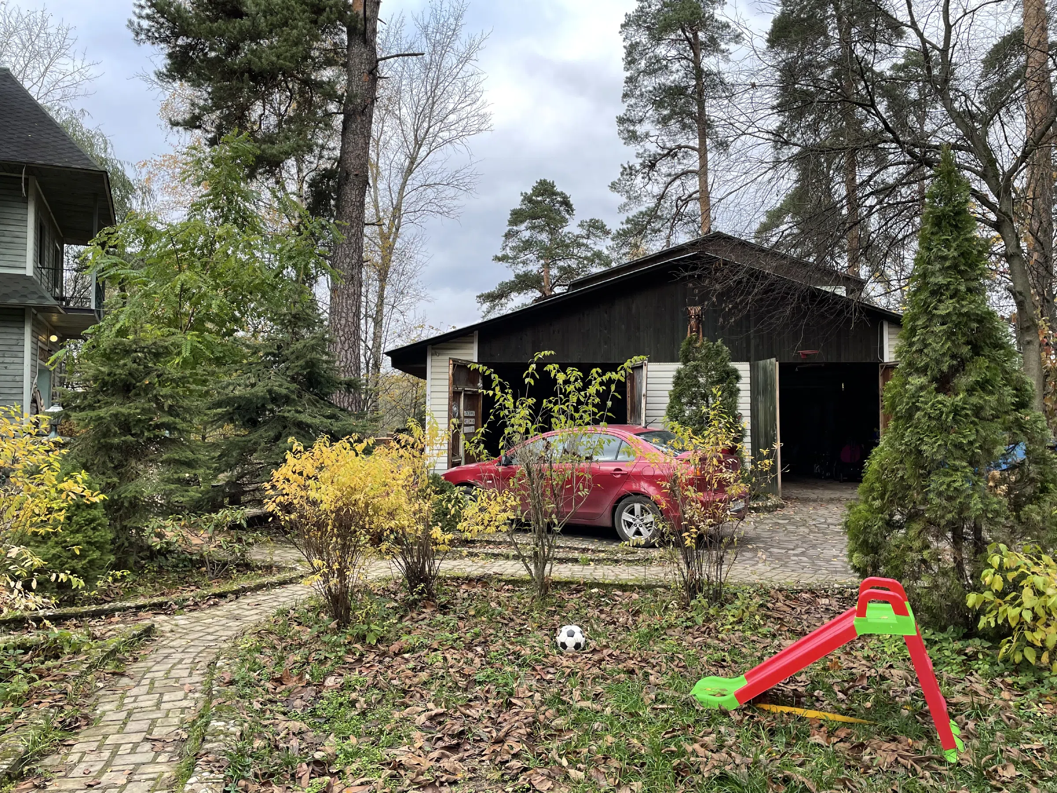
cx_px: 528
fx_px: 794
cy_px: 396
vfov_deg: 53.1
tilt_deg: +2.3
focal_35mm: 26
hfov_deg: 67.3
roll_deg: +0.7
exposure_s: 1/150
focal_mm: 4.2
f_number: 1.6
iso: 32
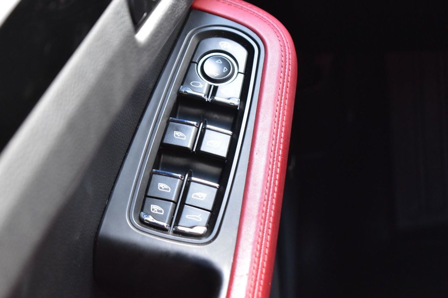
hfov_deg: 24.6
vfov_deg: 16.5
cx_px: 224
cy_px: 149
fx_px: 1026
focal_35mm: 82
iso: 1600
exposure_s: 1/15
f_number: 6.3
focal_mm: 55
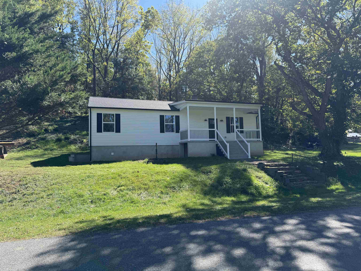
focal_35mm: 24
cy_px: 136
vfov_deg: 56.8
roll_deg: +2.4
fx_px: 250
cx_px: 180
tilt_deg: +6.1
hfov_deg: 71.6
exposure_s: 1/1585
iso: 80
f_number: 1.78
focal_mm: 6.76
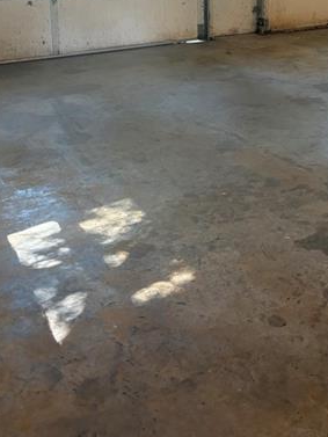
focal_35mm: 53
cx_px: 178
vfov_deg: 33.4
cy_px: 10
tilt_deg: -10.4
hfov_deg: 27.5
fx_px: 669
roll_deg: +0.6
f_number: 1.6
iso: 200
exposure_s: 1/60
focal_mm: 5.96
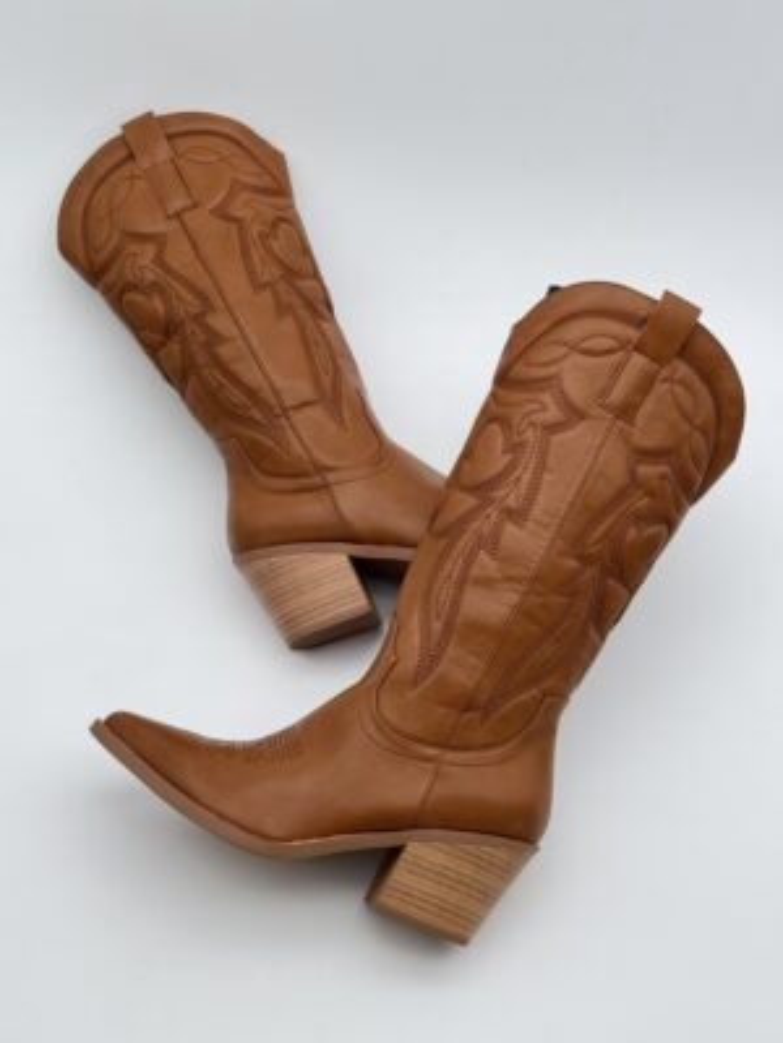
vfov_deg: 39.7
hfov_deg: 30.3
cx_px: 392
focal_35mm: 48
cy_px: 522
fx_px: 1448
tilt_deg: -54.6
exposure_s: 1/229
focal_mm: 6.76
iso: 64
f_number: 1.78
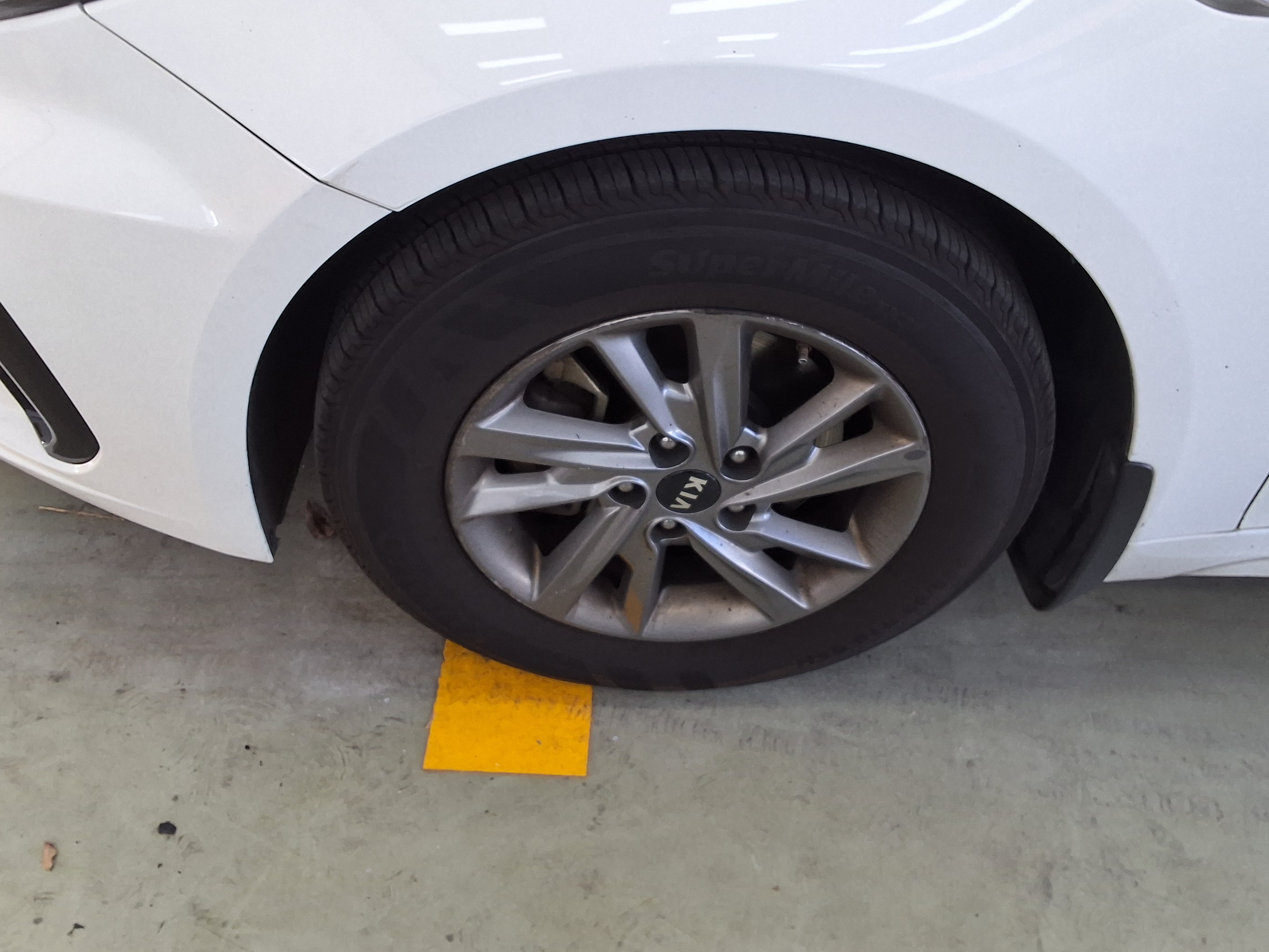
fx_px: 1210
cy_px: 396
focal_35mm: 33
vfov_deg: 42.8
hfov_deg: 55.3
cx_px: 672
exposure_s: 1/120
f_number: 1.9
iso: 50
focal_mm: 2.91
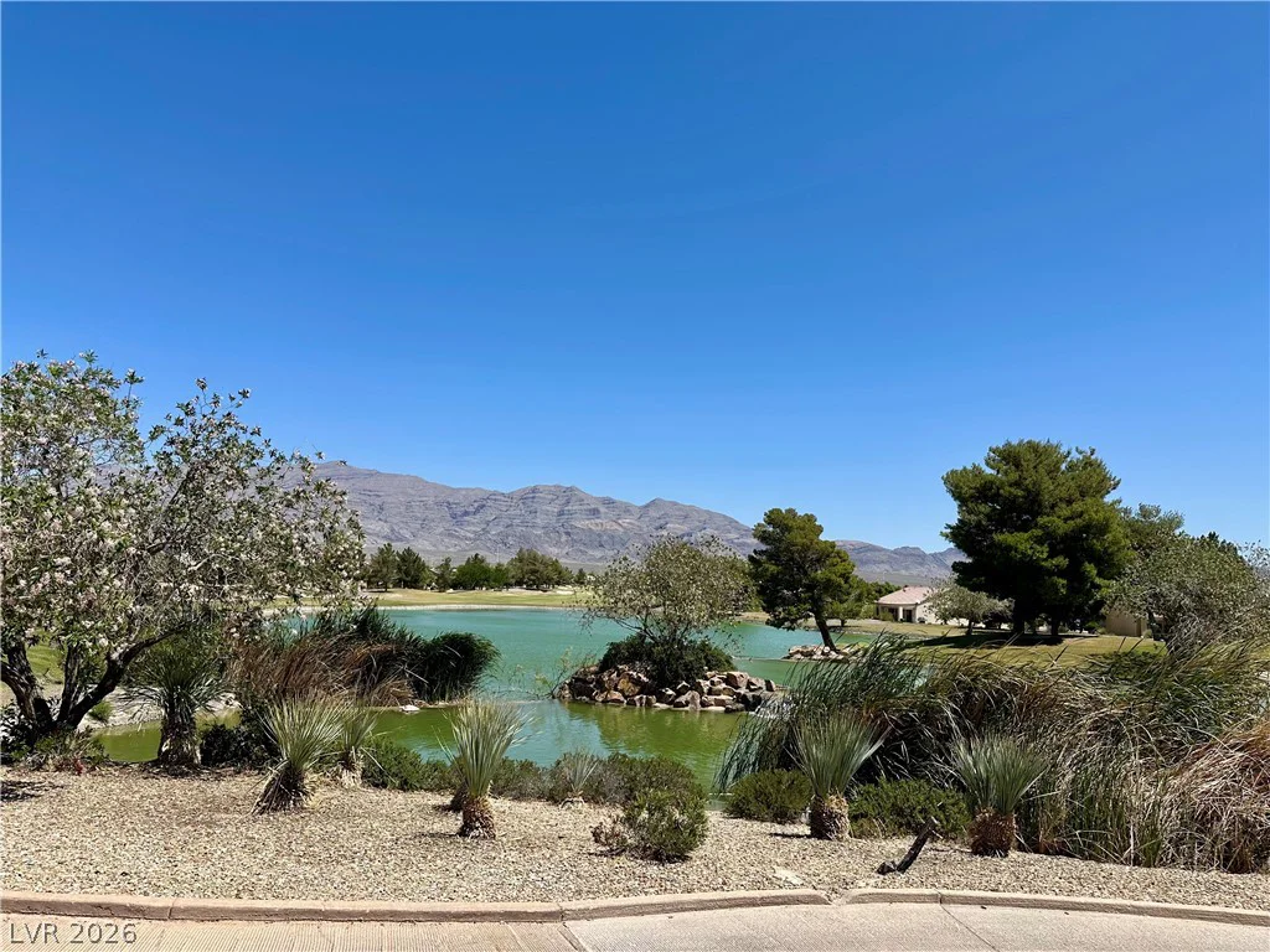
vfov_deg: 56.8
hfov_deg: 71.6
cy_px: 476
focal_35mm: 24
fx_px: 881
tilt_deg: +6.7
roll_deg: -1.8
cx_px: 635
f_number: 1.78
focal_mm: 6.86
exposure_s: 1/5848
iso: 80
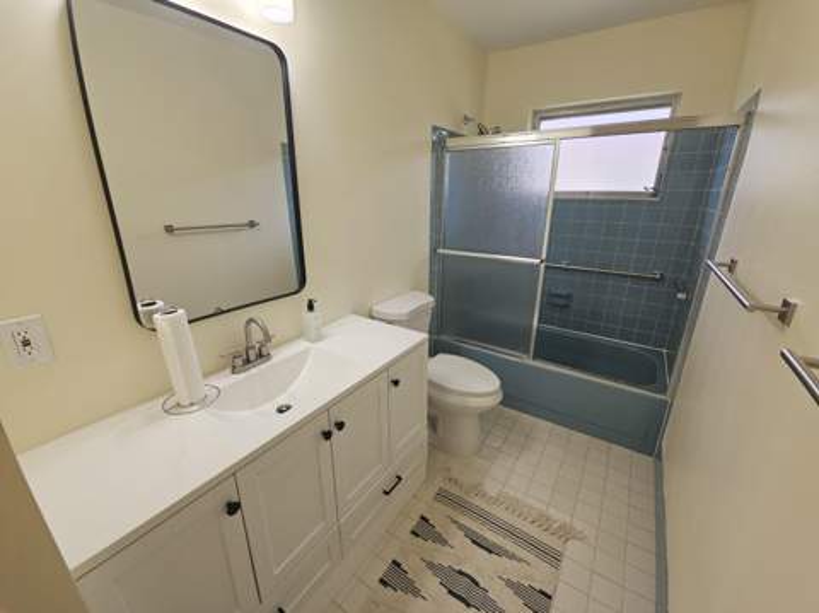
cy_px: 306
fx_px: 307
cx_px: 410
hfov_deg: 106.2
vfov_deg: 89.8
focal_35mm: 13
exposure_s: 1/207
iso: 160
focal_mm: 2.2
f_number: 2.2
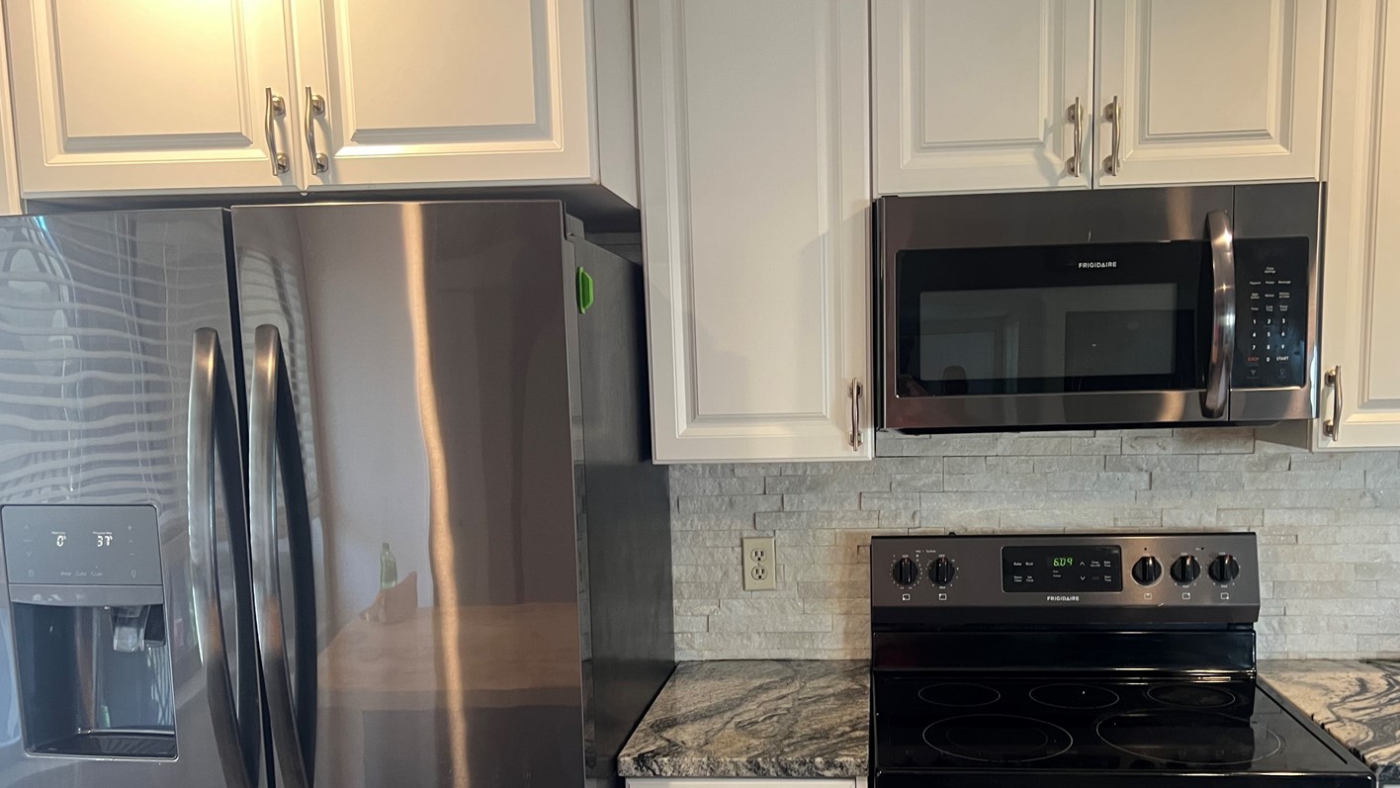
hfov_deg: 60.9
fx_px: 1188
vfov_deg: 36.2
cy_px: 544
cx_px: 776
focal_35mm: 32
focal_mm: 5.7
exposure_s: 1/60
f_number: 1.5
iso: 200
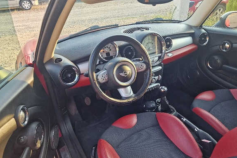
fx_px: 165
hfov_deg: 71.5
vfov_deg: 51.3
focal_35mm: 25
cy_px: 83
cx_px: 122
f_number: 1.8
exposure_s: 1/182
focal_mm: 6.4
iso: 64
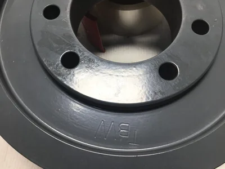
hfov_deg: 58.4
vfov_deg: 45.4
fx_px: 201
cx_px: 112
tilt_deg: -60.1
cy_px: 84
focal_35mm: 31
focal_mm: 3.3
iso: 25
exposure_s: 1/124
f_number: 2.4
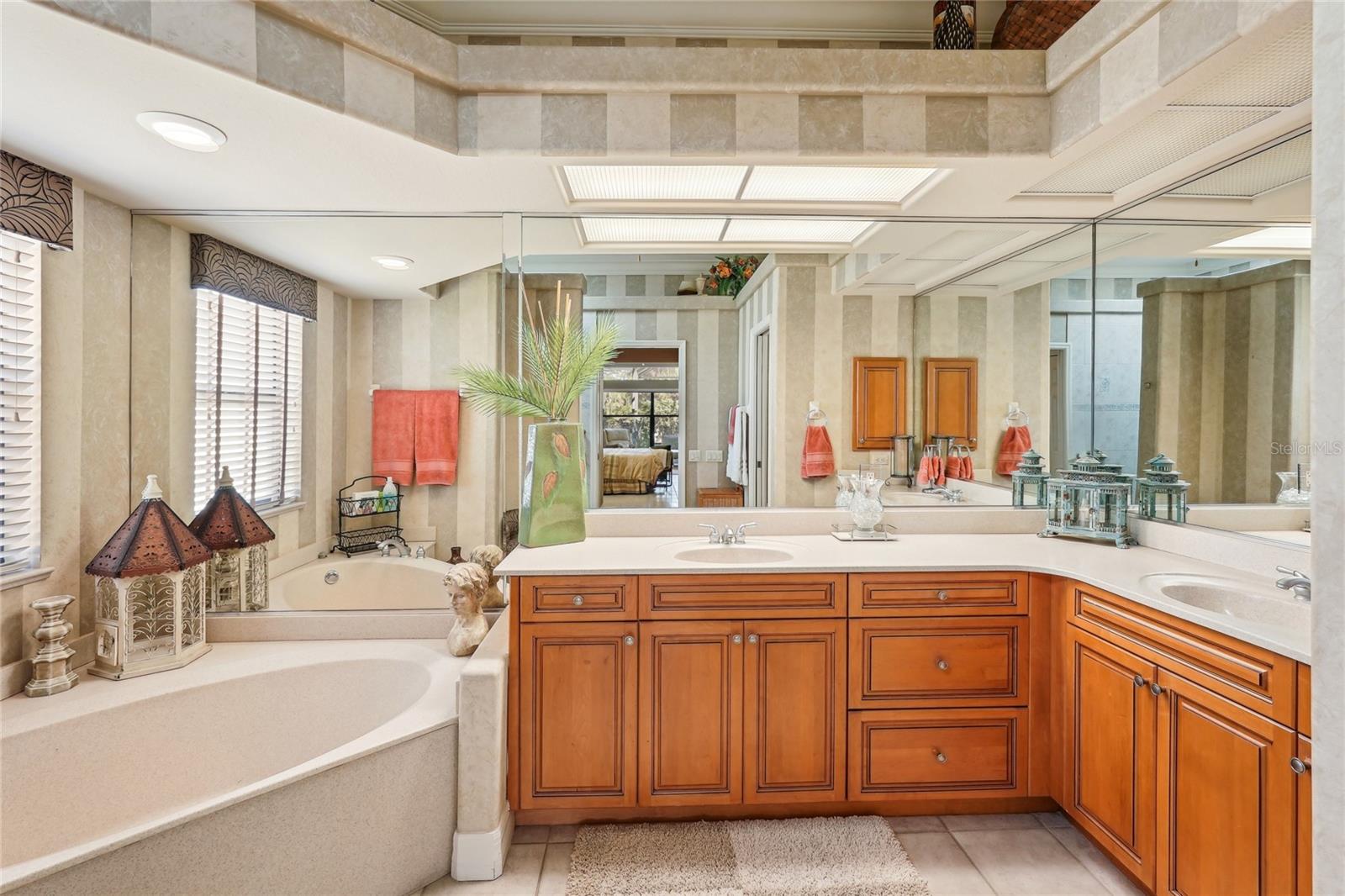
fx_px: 598
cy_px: 448
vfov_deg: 73.7
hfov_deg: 96.7
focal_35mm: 16
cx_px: 672
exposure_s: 1/13
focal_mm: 16
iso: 400
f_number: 8
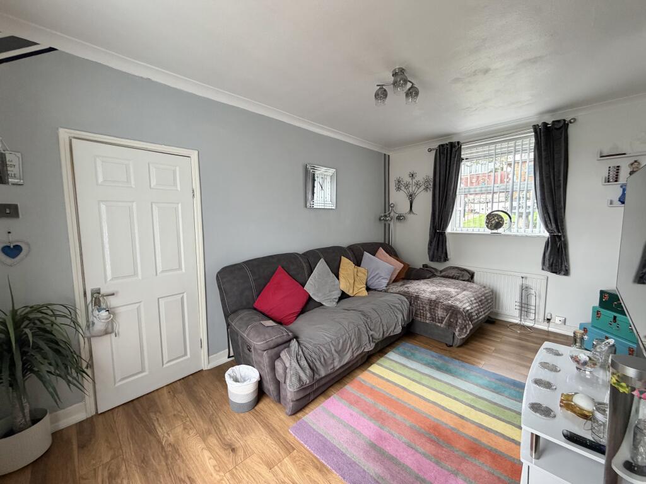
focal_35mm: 14
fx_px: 261
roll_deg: +0.3
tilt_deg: -5.5
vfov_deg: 85.7
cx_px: 323
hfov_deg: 102.1
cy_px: 242
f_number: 2.2
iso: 250
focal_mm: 2.22
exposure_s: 1/121
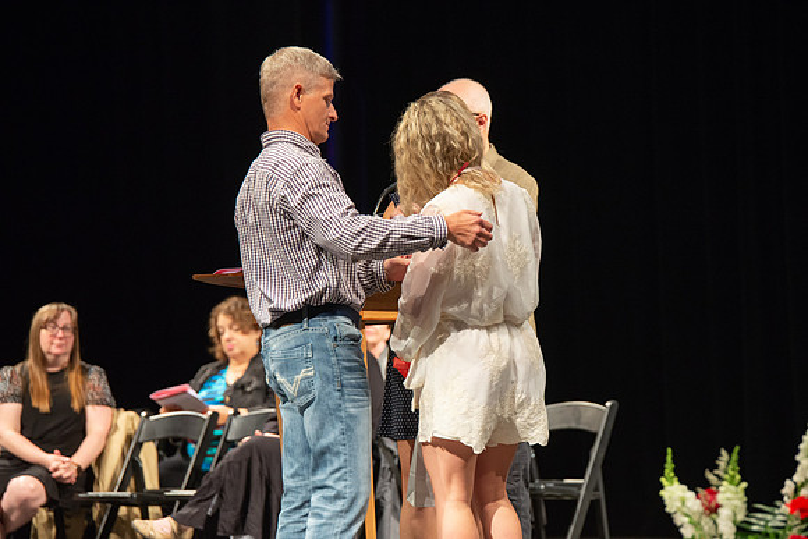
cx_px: 442
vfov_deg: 7.2
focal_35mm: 191
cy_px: 295
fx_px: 4294
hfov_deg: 10.7
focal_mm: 175
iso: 1600
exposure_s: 1/100
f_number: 4
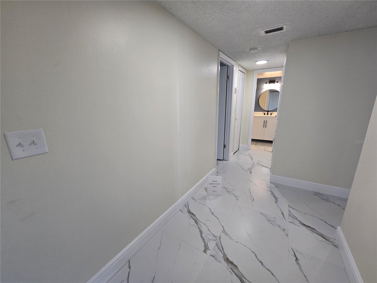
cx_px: 188
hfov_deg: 106.2
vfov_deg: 89.9
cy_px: 142
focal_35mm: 13
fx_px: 142
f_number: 2.2
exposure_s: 1/60
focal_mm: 2.2
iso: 100
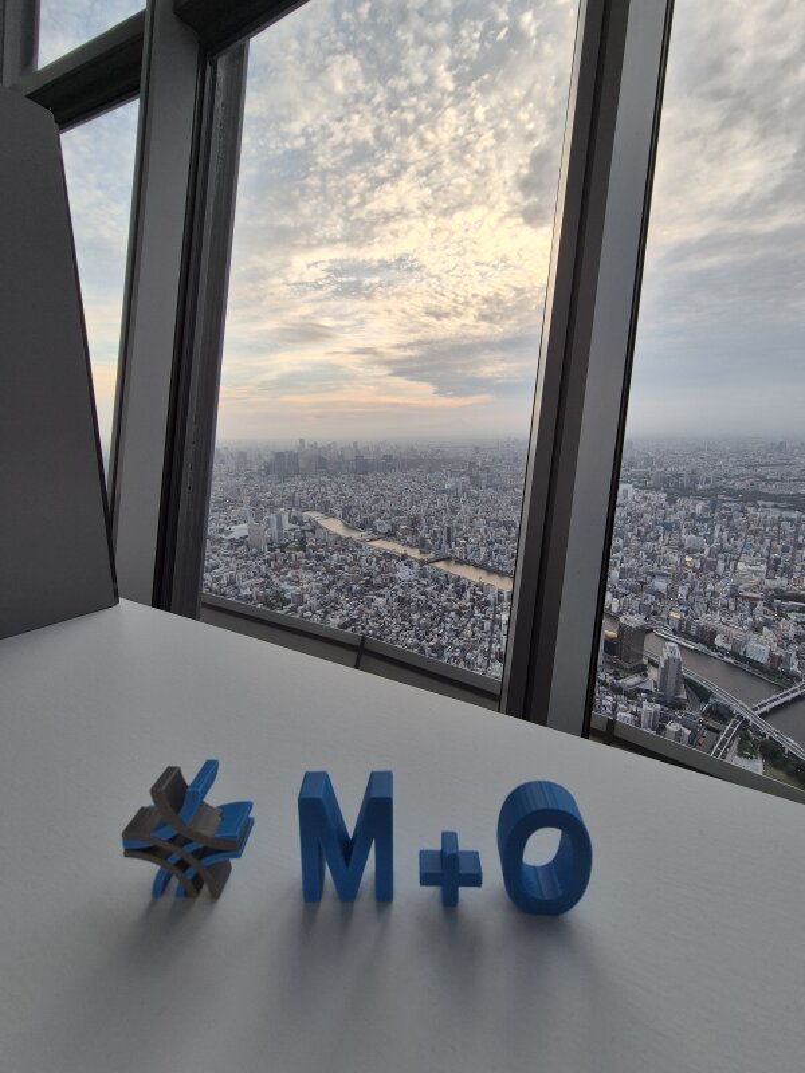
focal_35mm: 13
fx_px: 403
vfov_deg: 106.2
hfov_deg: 89.9
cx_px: 402
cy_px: 536
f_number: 2.2
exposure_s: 1/156
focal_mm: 2.2
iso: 50
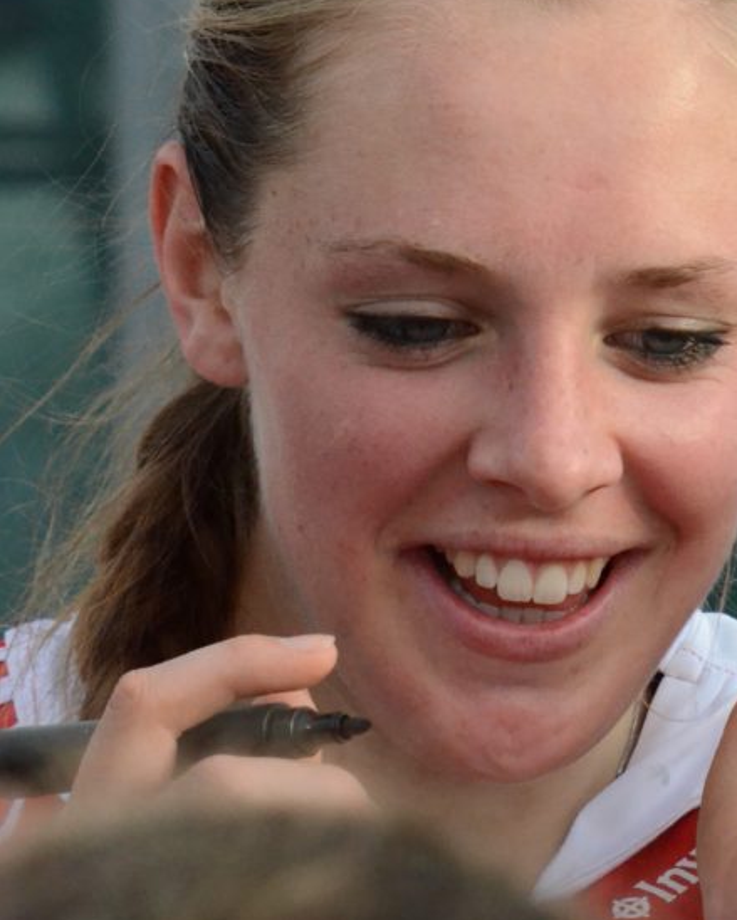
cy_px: 326
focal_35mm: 341
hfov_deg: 4.5
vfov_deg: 5.7
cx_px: 567
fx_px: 9290
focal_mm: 130
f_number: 11
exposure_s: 1/2000
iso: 5000
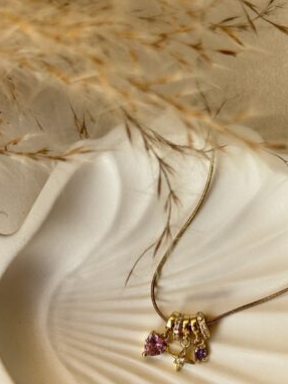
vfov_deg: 22.9
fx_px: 931
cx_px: 205
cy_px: 316
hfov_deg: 17.5
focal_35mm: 84
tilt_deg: -85.8
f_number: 1.78
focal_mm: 6.76
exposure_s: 1/621
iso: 64
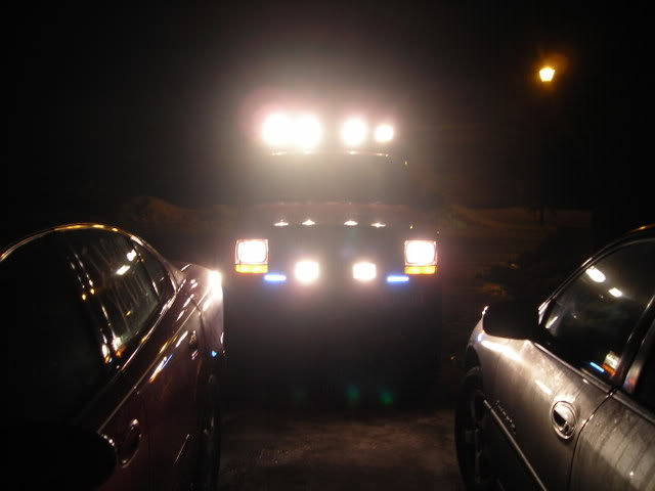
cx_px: 328
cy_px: 246
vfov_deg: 37.7
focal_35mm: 38
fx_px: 719
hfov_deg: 49.0
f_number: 3.2
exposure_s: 1/11.8
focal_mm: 6.3
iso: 50
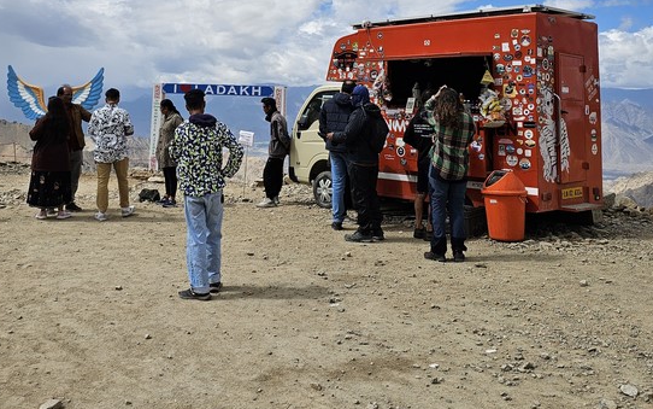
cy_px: 34
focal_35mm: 42
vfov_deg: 29.2
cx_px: 255
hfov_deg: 46.9
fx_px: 748
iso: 10
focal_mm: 6.3
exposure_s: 1/1686
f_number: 1.7
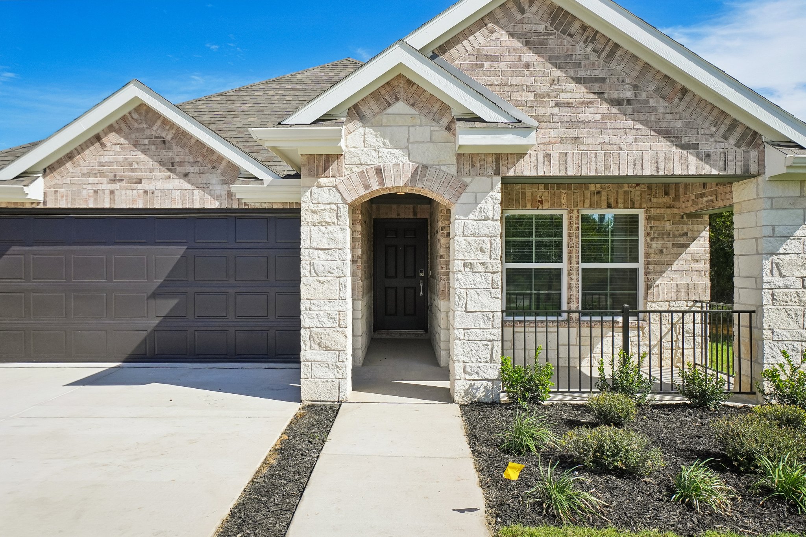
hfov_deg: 73.7
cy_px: 268
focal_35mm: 24
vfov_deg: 53.1
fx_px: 537
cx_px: 403
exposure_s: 1/1000
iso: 400
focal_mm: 16
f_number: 8
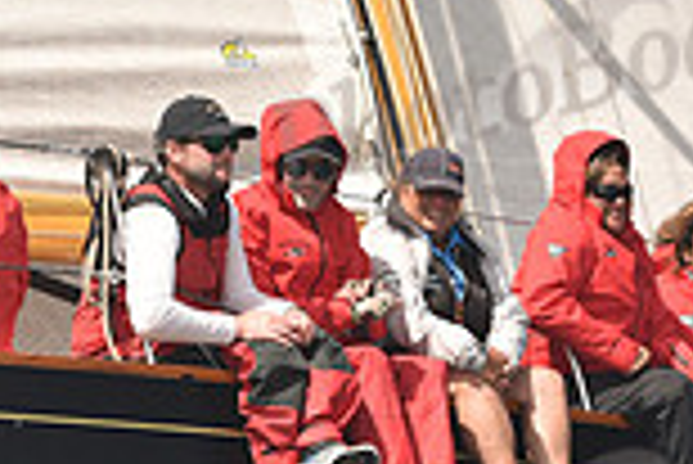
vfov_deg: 5.2
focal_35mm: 263
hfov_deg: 7.8
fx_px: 5067
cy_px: 372
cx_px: 40
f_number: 4.5
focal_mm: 70
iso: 320
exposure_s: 1/1250
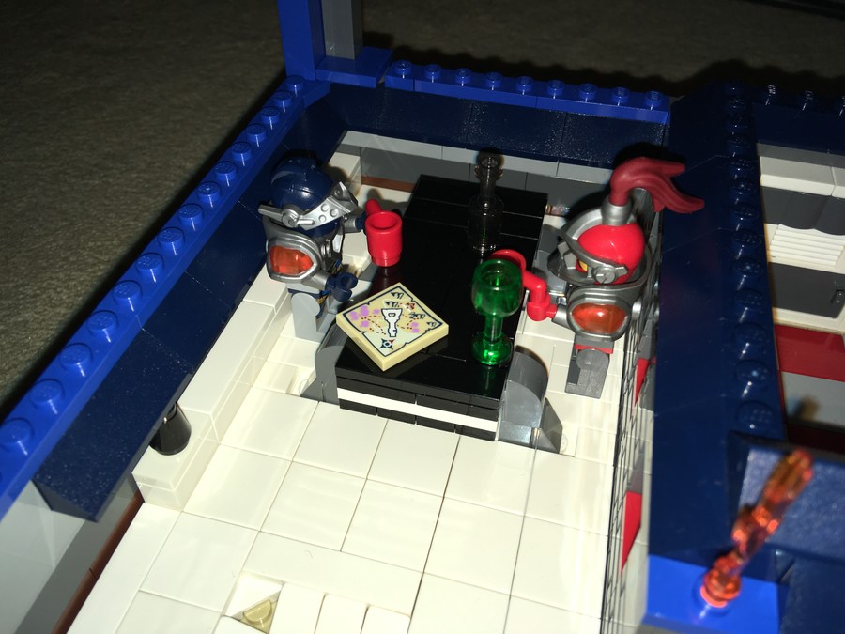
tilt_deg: -45.8
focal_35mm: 29
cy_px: 317
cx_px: 422
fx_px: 708
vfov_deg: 48.2
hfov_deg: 61.7
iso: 25
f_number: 2.2
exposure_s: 1/231
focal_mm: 4.15
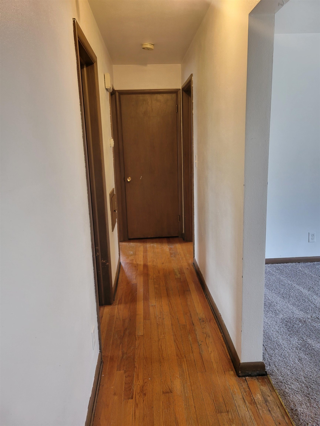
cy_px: 213
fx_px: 320
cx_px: 160
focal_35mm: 26
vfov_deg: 67.3
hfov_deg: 53.1
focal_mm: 5.4
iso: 200
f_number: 1.8
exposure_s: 1/40
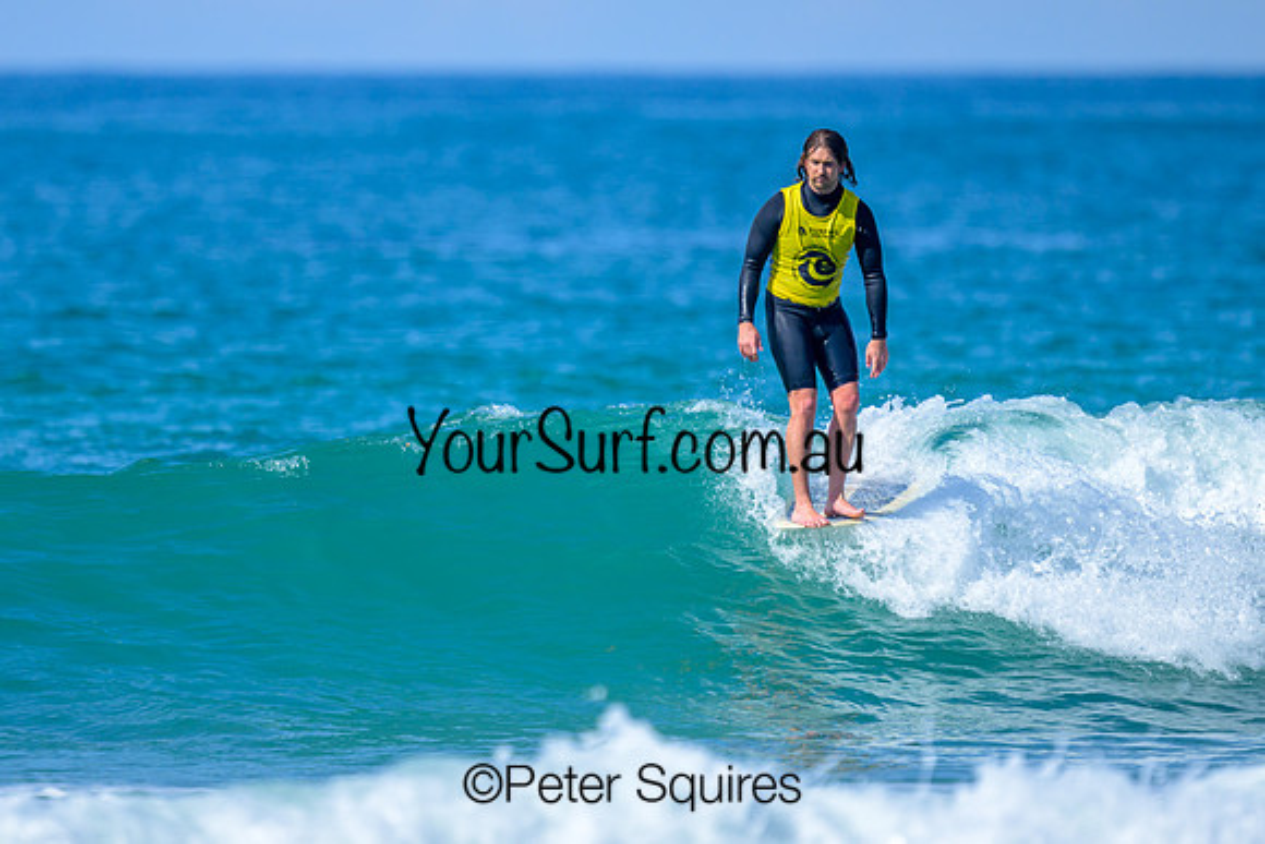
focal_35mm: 1100
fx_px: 38659
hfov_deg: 1.9
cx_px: 442
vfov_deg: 1.3
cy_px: 340
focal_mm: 800
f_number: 6.3
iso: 320
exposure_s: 1/2000
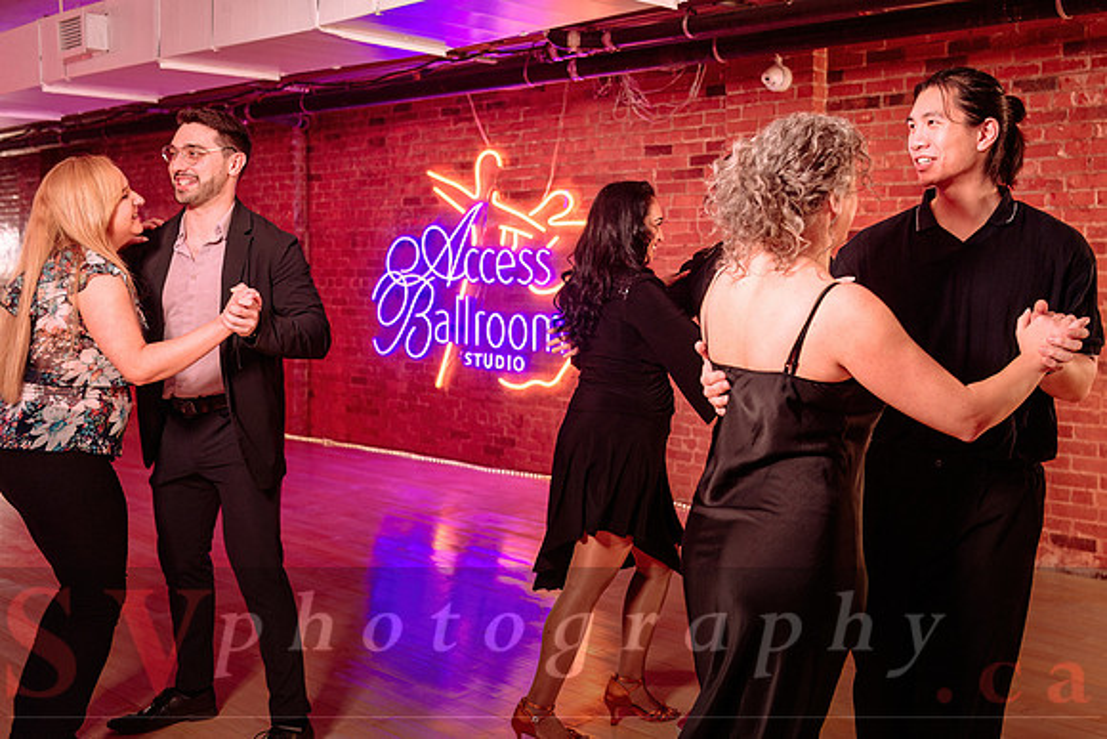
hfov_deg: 47.8
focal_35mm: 40
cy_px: 317
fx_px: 1245
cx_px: 636
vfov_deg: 33.0
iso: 500
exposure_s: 1/100
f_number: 2.8
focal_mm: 35
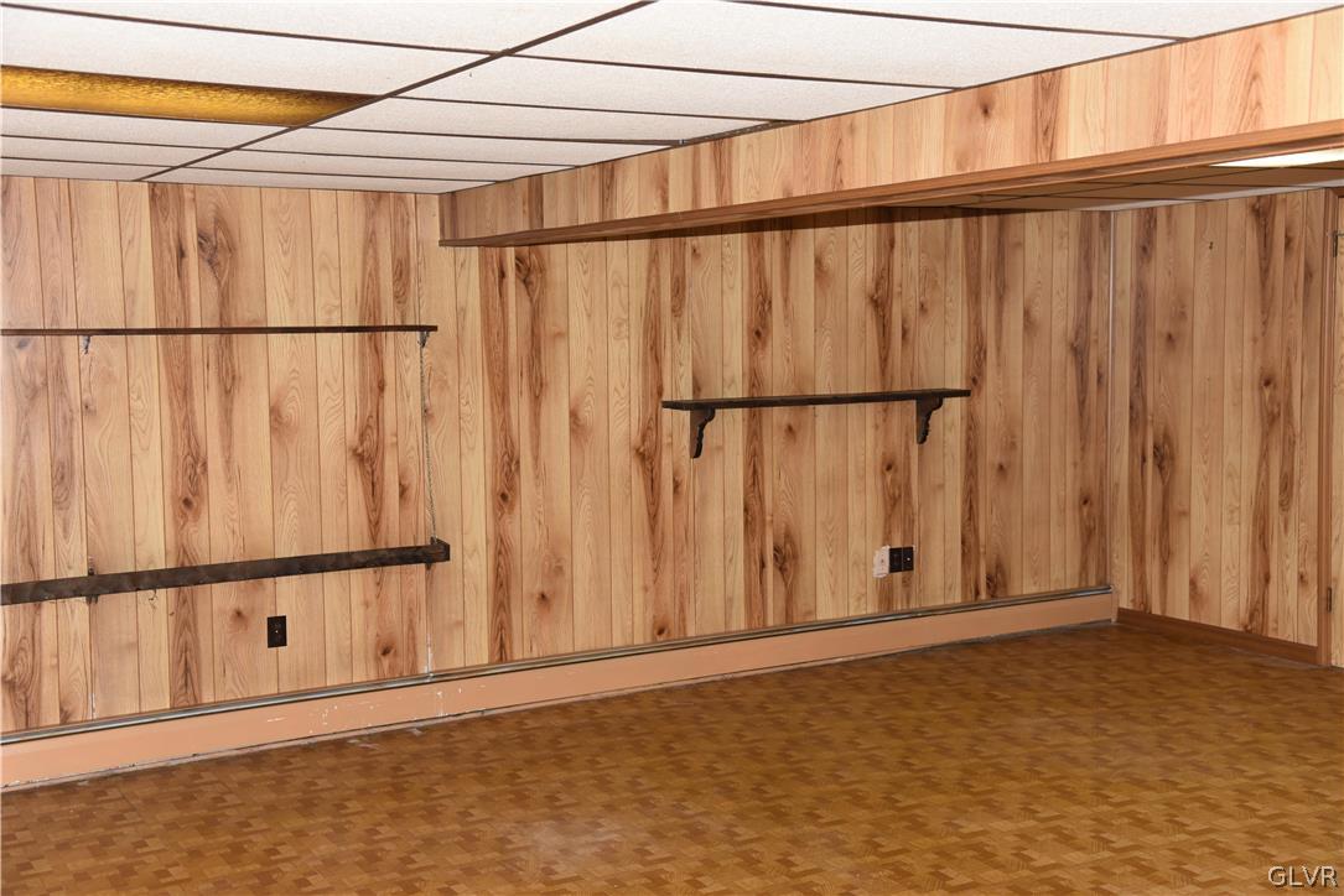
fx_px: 1643
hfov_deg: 44.5
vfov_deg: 30.5
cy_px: 448
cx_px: 672
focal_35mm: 44
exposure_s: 1/60
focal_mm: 44
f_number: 5
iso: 1000
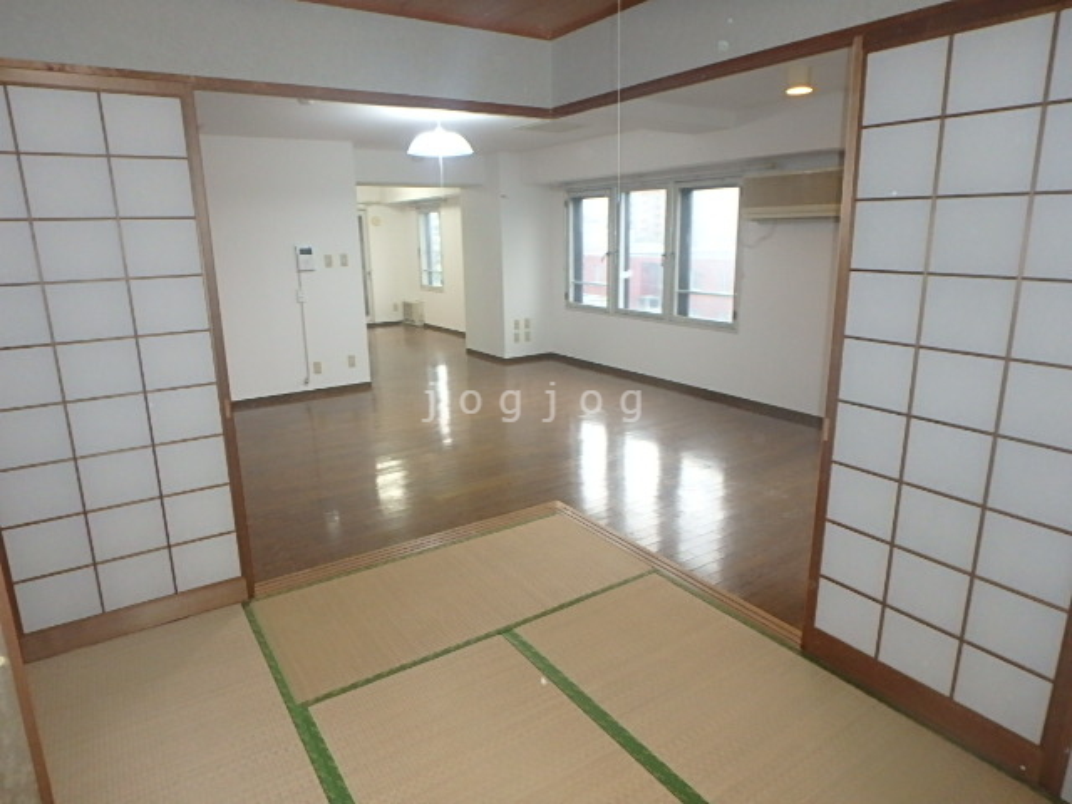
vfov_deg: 63.4
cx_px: 536
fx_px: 650
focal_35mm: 21
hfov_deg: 79.0
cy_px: 402
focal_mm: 3.7
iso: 400
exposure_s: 1/30
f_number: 3.5
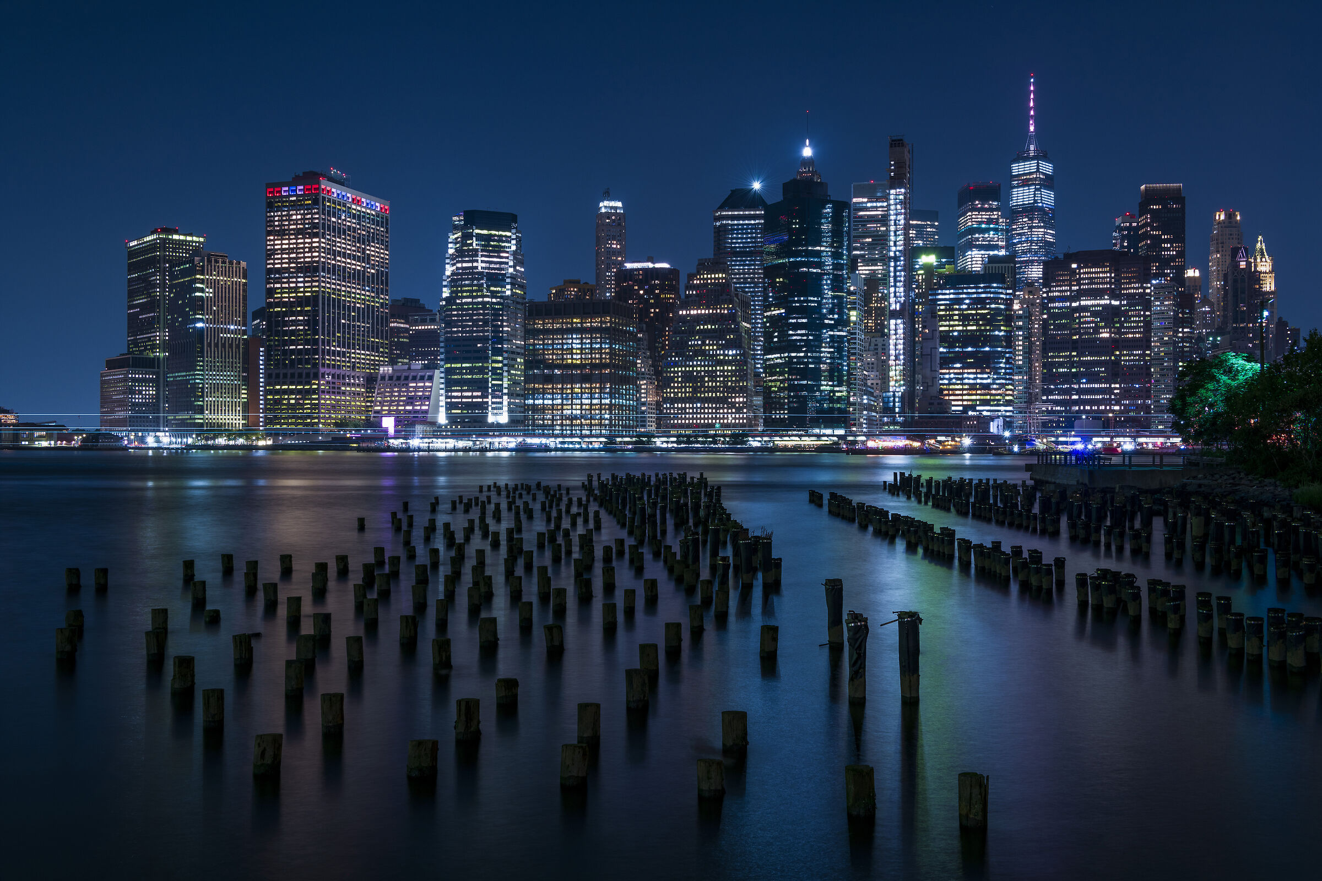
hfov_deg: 54.4
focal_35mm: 35
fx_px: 1285
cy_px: 440
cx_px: 661
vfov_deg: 37.9
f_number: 10
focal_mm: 35
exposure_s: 30
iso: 100
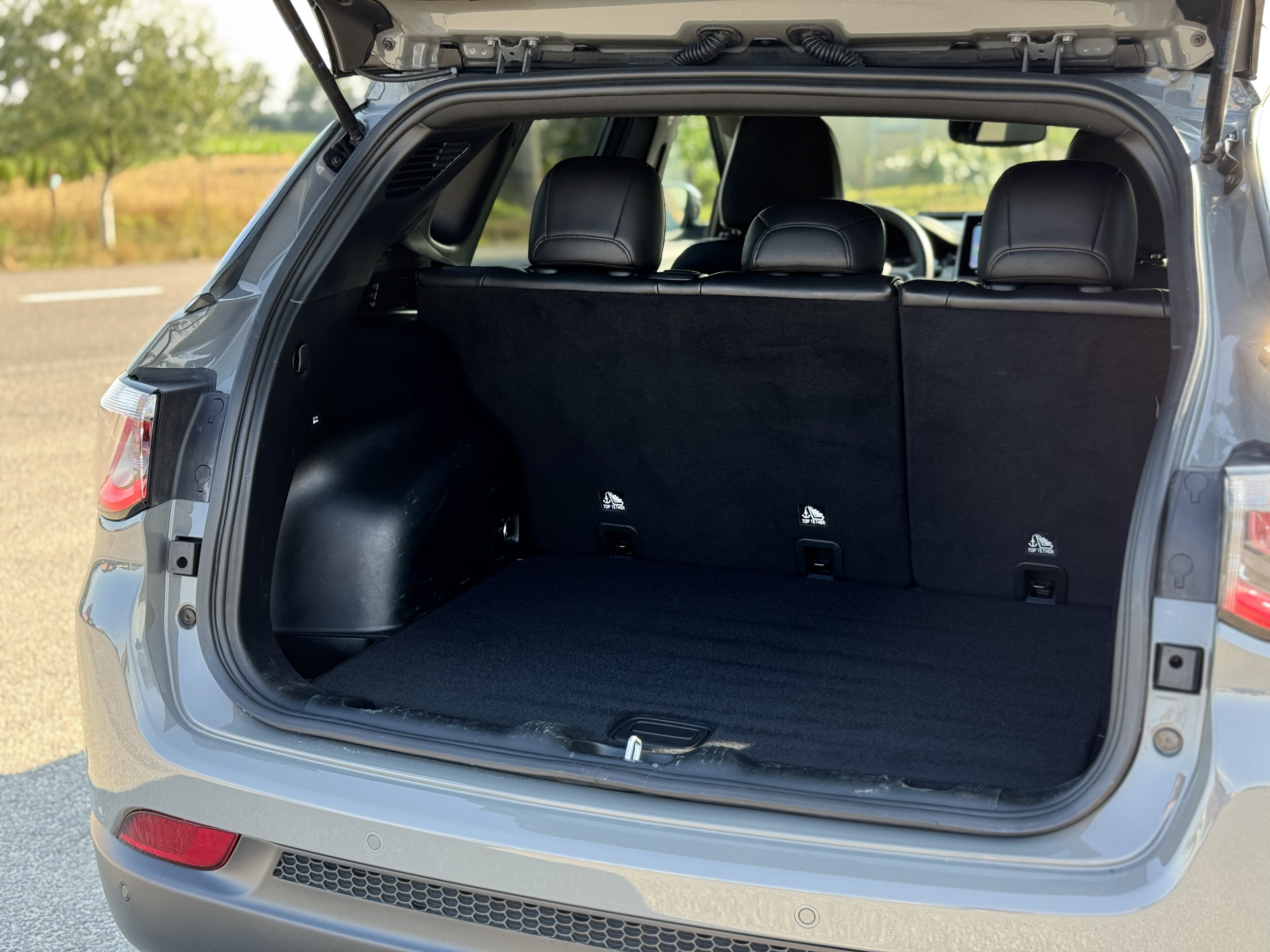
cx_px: 635
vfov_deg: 30.3
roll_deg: +0.2
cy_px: 476
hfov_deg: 39.7
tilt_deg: -10.9
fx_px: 1761
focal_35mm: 48
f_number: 1.78
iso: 64
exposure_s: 1/173
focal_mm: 6.76
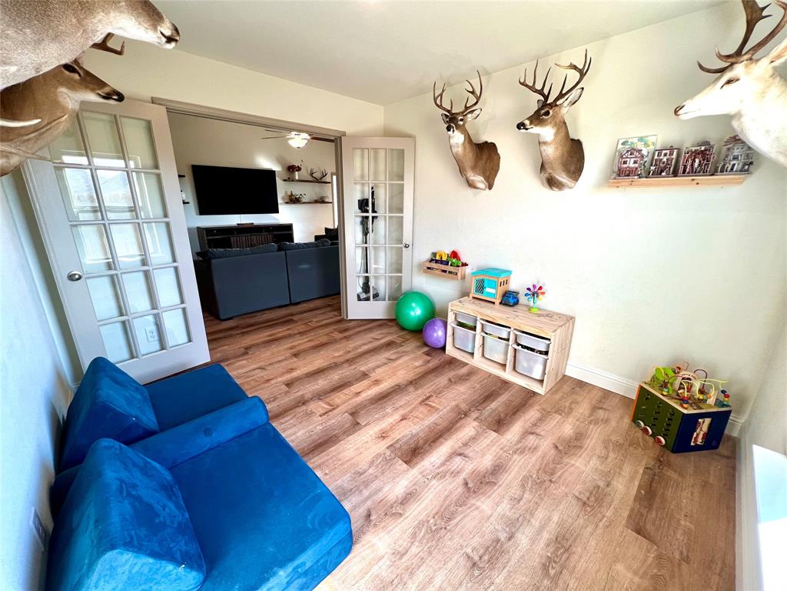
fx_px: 296
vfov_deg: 89.9
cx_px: 394
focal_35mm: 13
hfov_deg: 106.2
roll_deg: -0.4
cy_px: 296
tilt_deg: -17.3
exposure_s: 1/120
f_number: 1.8
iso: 125
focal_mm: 1.57
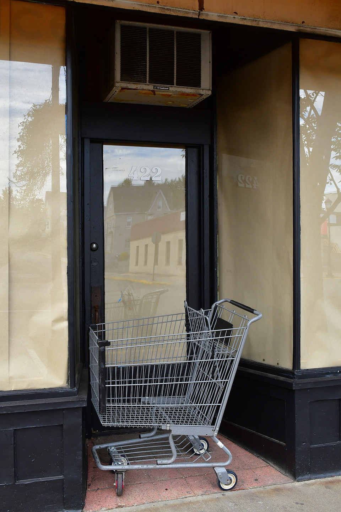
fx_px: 554
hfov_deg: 34.2
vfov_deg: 49.6
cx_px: 170
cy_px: 256
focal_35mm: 39
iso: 560
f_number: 11
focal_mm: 26
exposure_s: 1/40
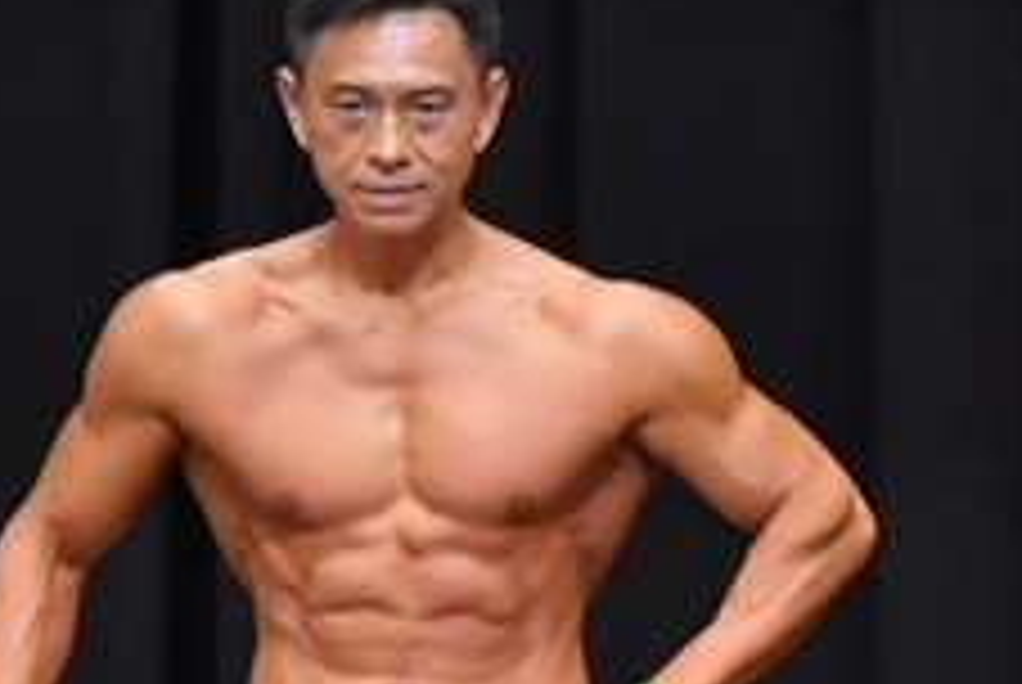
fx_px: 21006
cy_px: 846
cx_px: 988
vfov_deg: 1.9
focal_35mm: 739
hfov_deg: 2.8
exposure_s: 1/400
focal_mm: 145
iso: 8000
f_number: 5.6
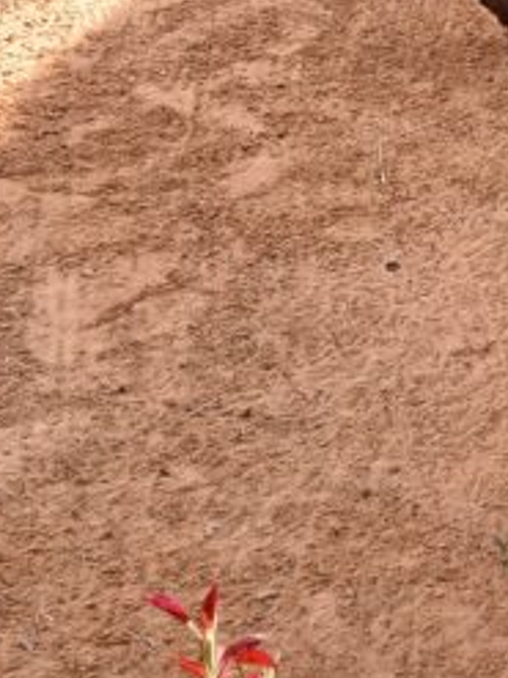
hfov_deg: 13.0
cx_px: 752
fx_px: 2115
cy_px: -96
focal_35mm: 108
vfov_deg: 17.5
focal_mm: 3.98
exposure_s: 1/181
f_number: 1.8
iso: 20
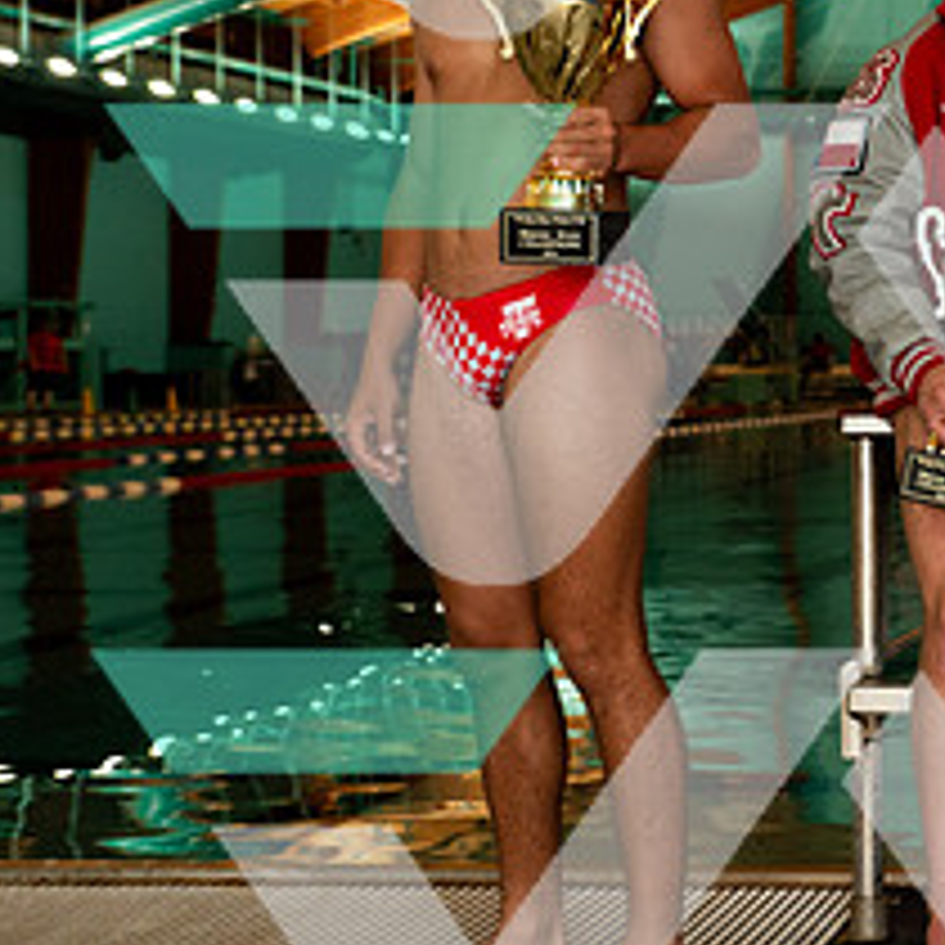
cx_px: 1251
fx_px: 2903
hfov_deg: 17.3
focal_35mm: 94
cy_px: 344
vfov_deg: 18.5
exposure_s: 1/200
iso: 800
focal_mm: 40
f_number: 5
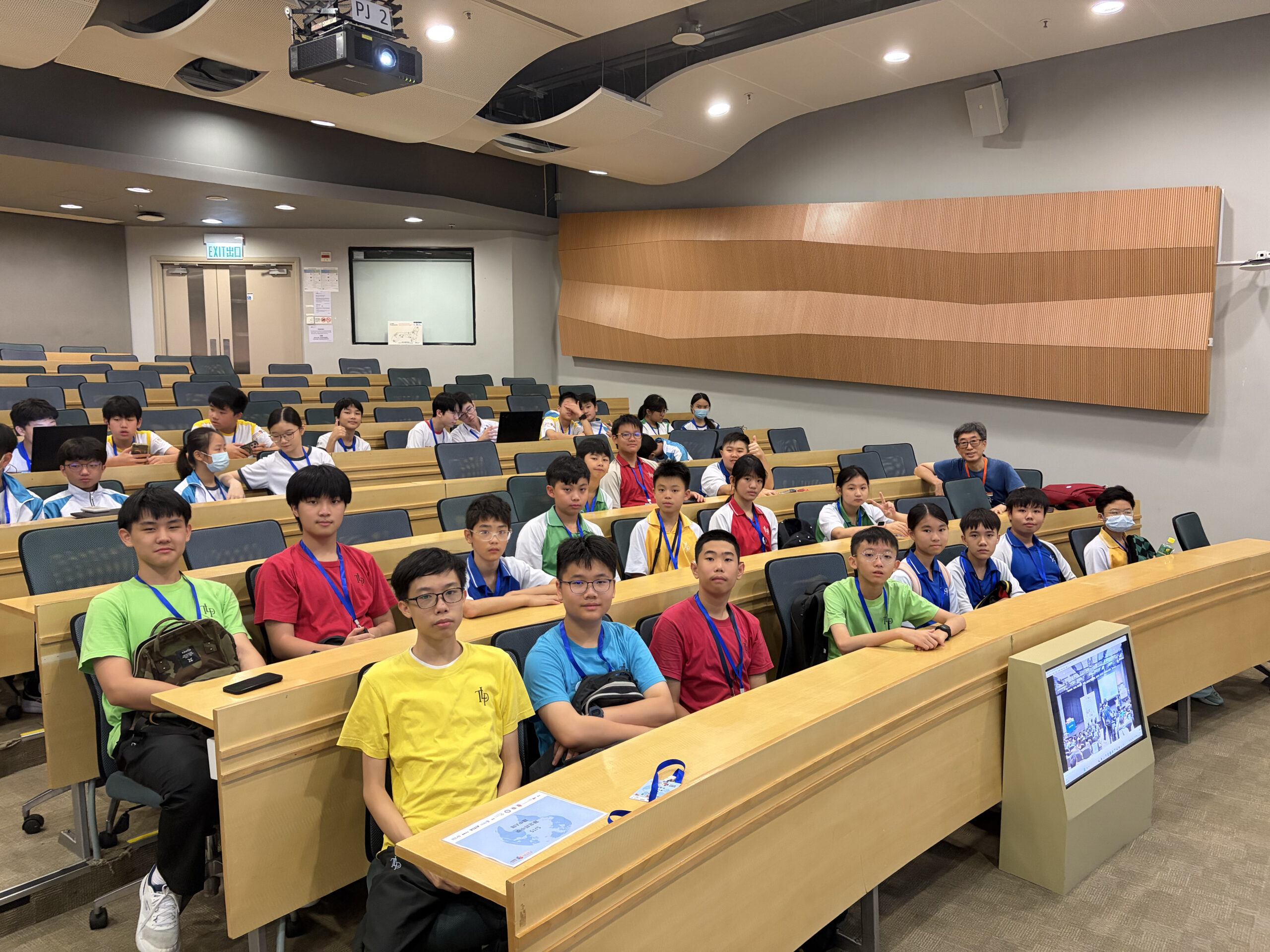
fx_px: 954
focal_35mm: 26
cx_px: 635
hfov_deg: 67.3
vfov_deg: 53.1
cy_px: 476
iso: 500
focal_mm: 5.96
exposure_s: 1/60
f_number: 1.6
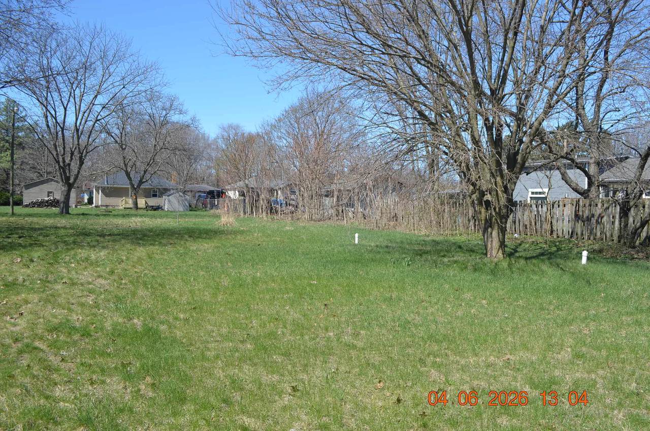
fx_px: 487
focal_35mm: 27
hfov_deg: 67.5
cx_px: 325
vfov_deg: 47.7
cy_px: 216
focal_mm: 18
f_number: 8
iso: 200
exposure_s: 1/250
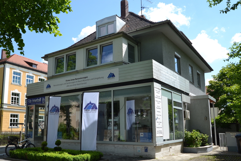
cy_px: 80
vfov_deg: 45.7
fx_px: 191
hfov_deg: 64.5
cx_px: 120
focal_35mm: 28
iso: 100
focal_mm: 19
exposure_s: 1/200
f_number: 7.1
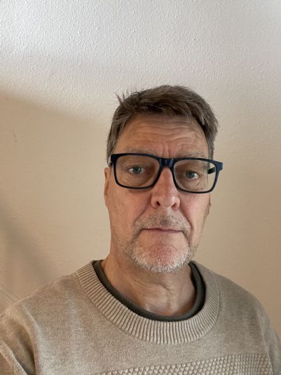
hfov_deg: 46.8
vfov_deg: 60.0
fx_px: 325
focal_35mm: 30
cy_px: 188
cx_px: 140
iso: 400
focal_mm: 2.71
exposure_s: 1/33
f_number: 2.2
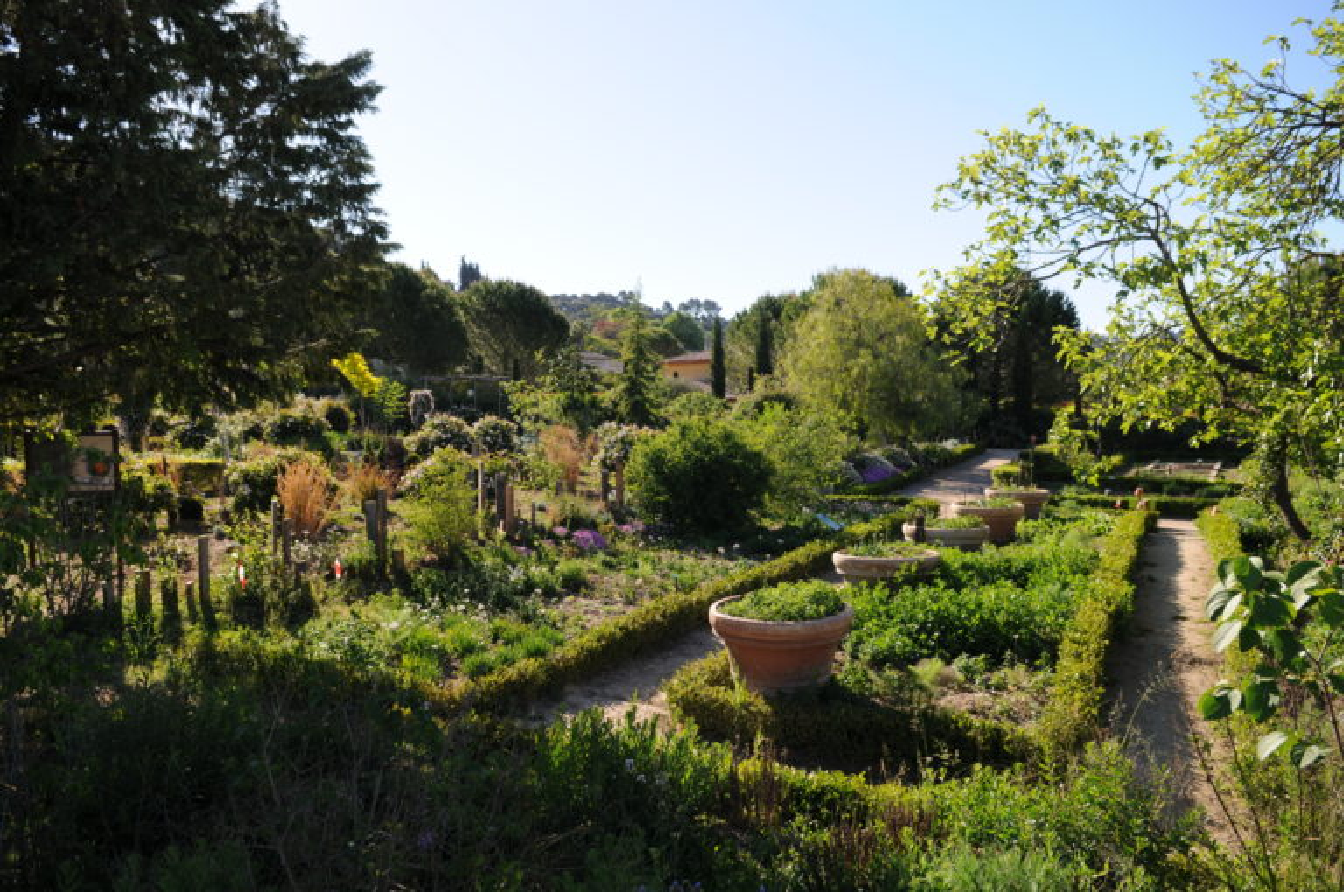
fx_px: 951
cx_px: 672
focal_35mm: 26
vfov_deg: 50.3
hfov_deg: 70.5
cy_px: 446
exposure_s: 1/800
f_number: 4
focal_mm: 17
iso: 200
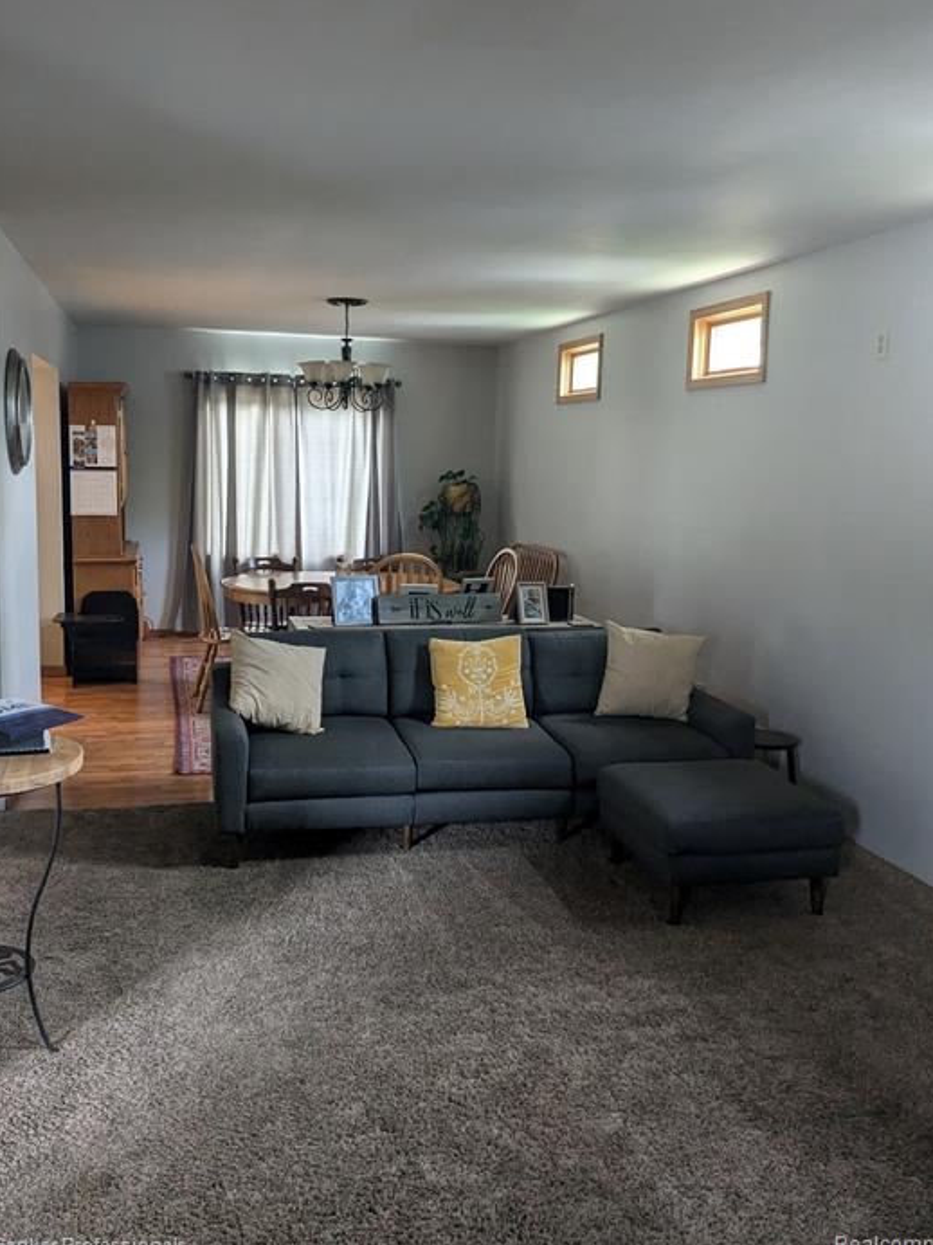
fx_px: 1078
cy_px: 569
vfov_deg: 59.9
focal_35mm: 30
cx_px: 423
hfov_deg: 46.7
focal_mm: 4.38
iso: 250
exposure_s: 1/40
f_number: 1.73
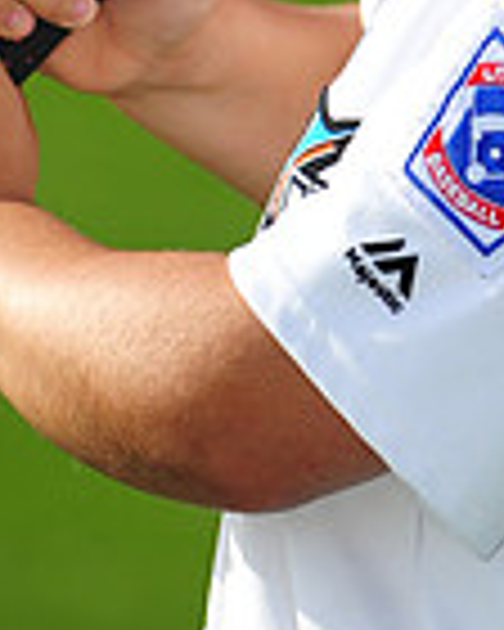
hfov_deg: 2.0
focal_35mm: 777
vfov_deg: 2.5
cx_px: 518
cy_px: -500
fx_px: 14488
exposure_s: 1/1600
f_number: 4.5
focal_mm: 200
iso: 200
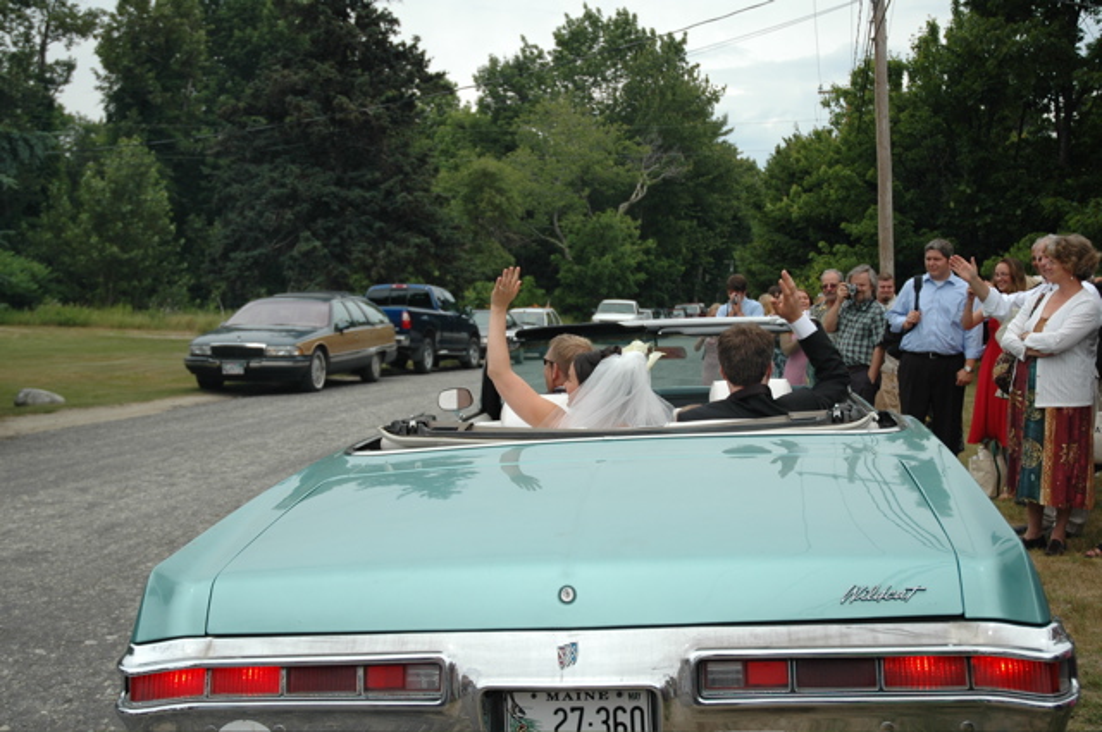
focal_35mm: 44
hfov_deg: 45.0
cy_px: 366
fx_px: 1330
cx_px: 551
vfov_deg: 30.8
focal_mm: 29
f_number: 4
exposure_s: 1/1000
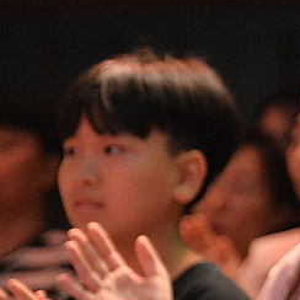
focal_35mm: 593
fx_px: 5814
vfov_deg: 3.0
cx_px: 958
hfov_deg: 2.9
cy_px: -79
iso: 2500
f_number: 2.8
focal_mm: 105
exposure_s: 1/200
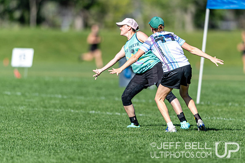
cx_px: 149
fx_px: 4969
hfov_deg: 2.8
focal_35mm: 731
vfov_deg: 1.9
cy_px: 81
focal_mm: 400
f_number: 2.8
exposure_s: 1/2500
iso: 100
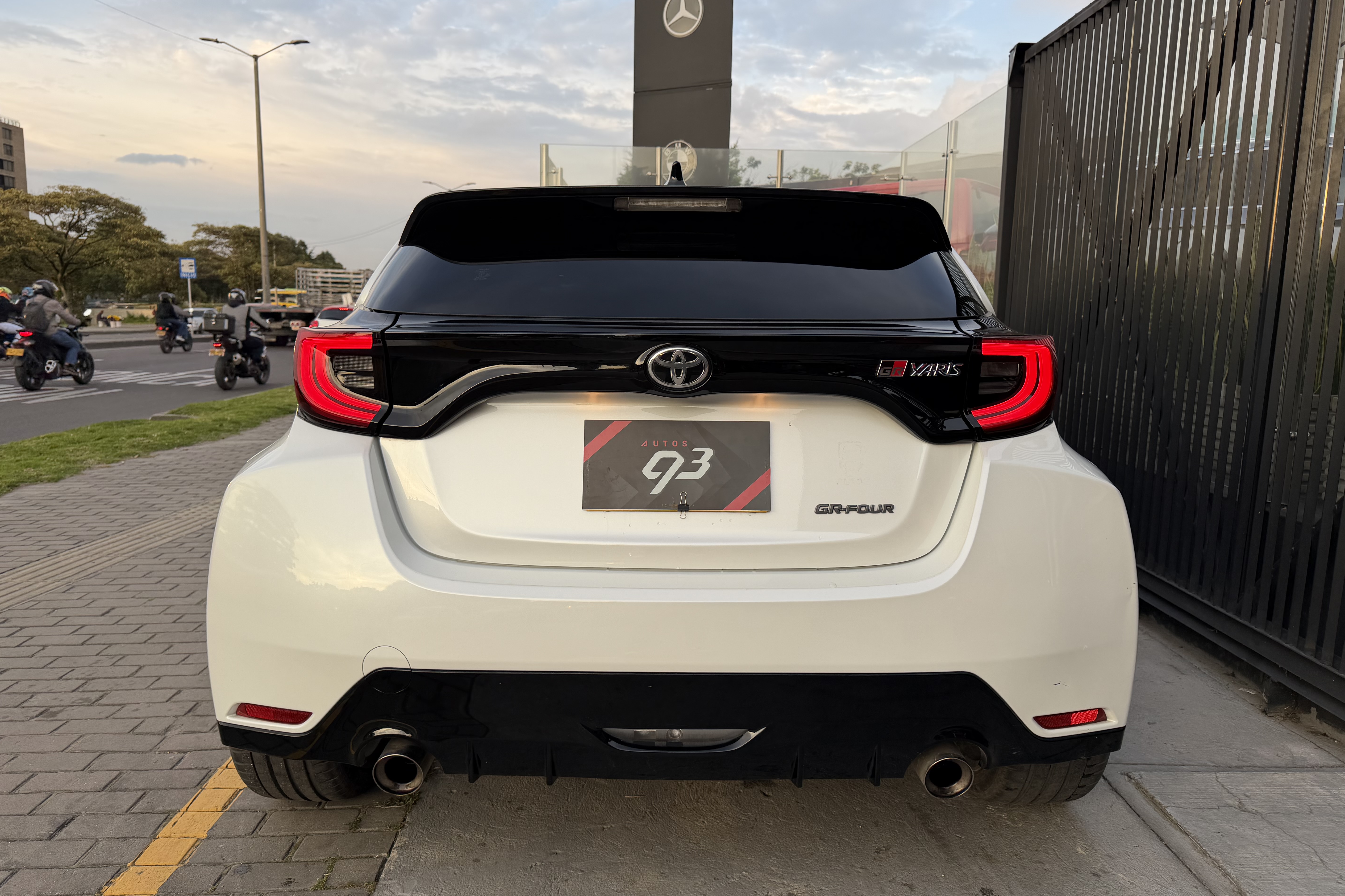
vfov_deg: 51.3
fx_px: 934
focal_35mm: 25
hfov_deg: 71.5
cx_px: 672
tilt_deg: -8.7
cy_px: 443
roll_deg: -0.9
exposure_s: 1/535
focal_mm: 6.76
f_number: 1.78
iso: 80
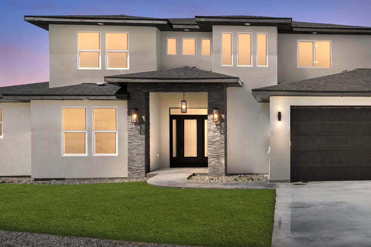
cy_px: 136
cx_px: 310
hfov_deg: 47.2
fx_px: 392
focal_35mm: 38
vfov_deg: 35.0
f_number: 11
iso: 320
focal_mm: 16
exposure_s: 1/320
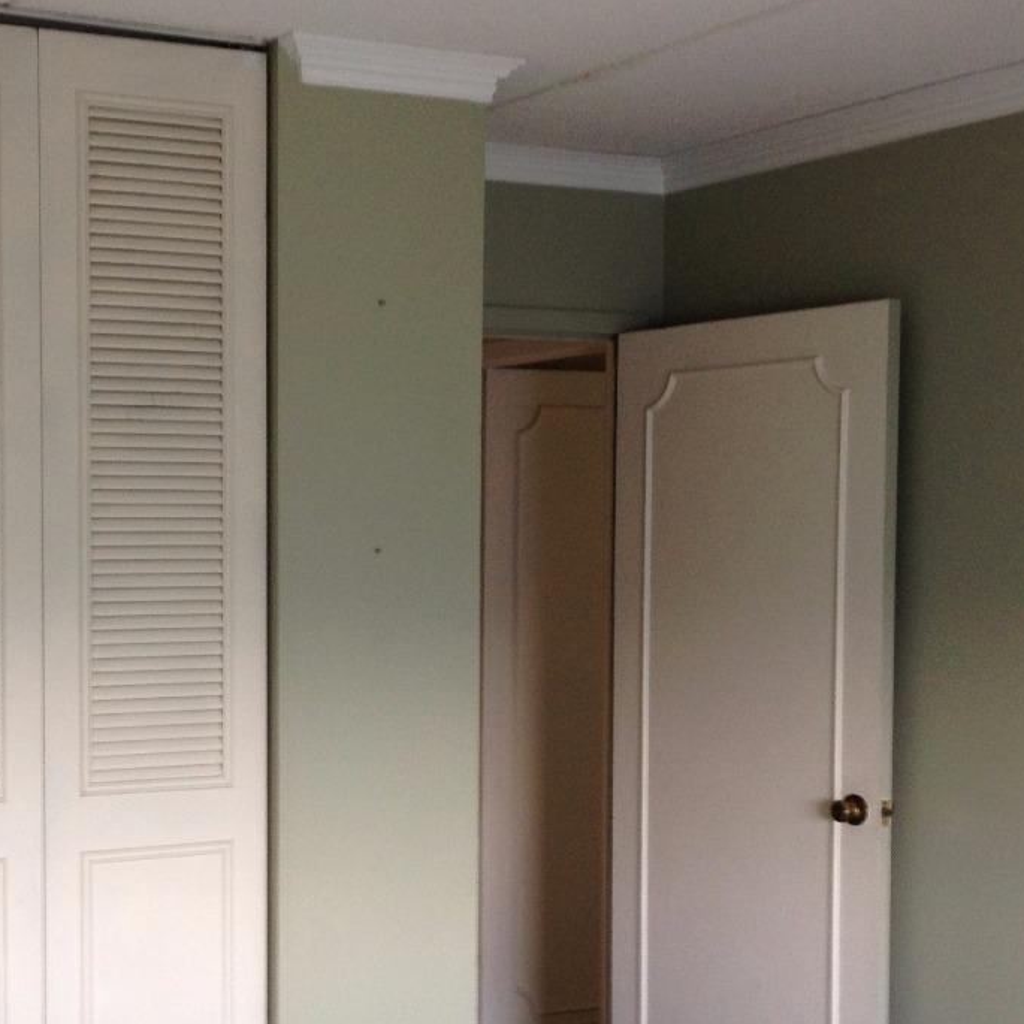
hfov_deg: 25.9
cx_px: 182
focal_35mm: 65
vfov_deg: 26.4
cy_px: 638
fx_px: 2175
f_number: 2.4
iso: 50
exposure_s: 1/24
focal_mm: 4.28
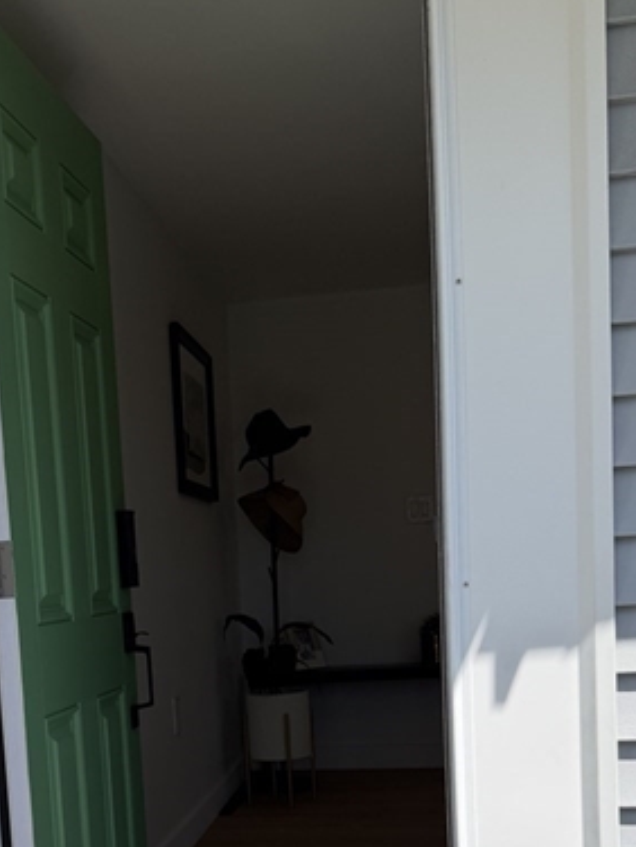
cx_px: 167
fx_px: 1200
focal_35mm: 49
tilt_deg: -6.9
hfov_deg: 29.3
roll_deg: +3.5
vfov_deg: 37.1
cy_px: 714
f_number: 1.78
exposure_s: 1/3759
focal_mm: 6.76
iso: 80
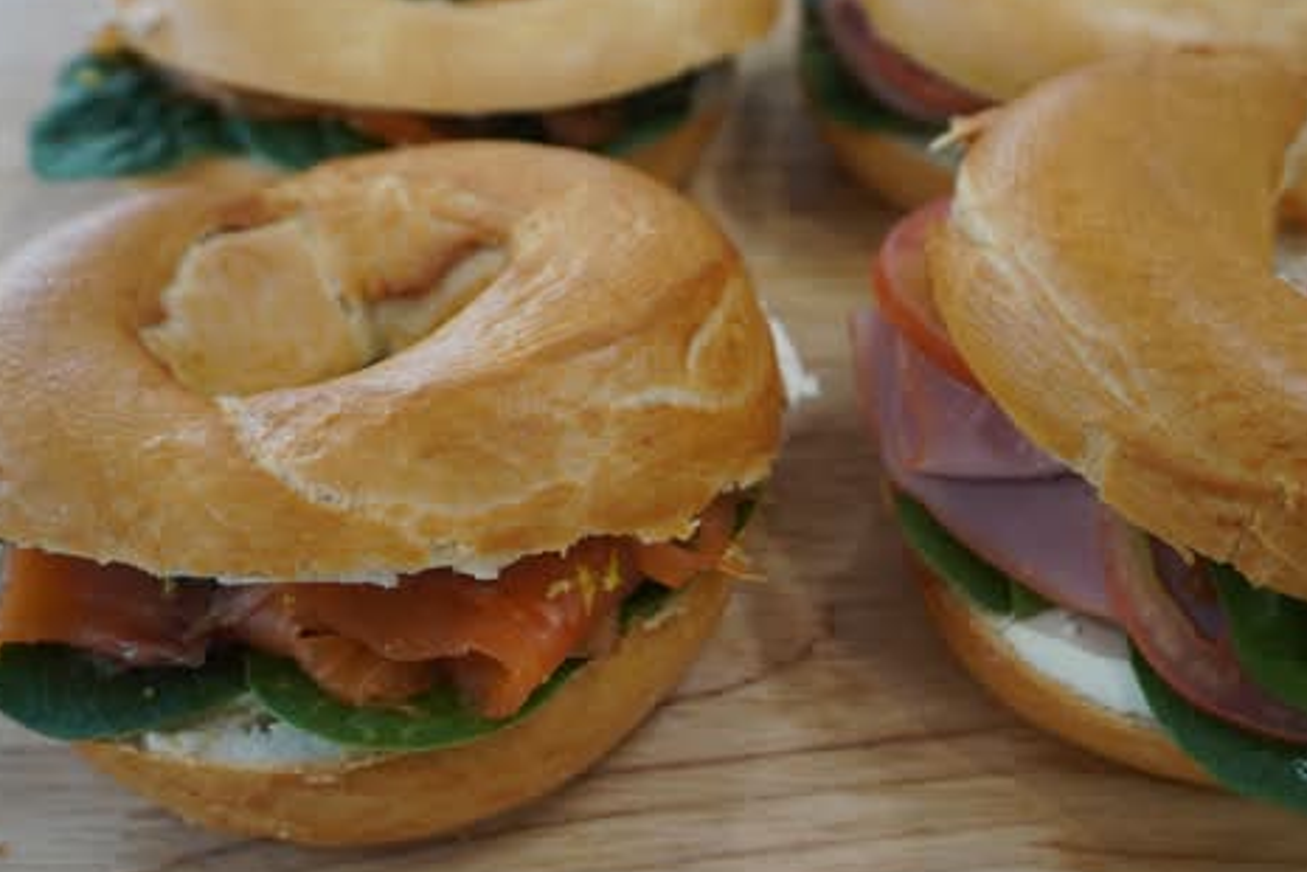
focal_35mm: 45
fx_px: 1623
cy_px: 312
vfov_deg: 29.9
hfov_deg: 43.7
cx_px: 773
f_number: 4
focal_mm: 21
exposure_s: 1/160
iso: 800
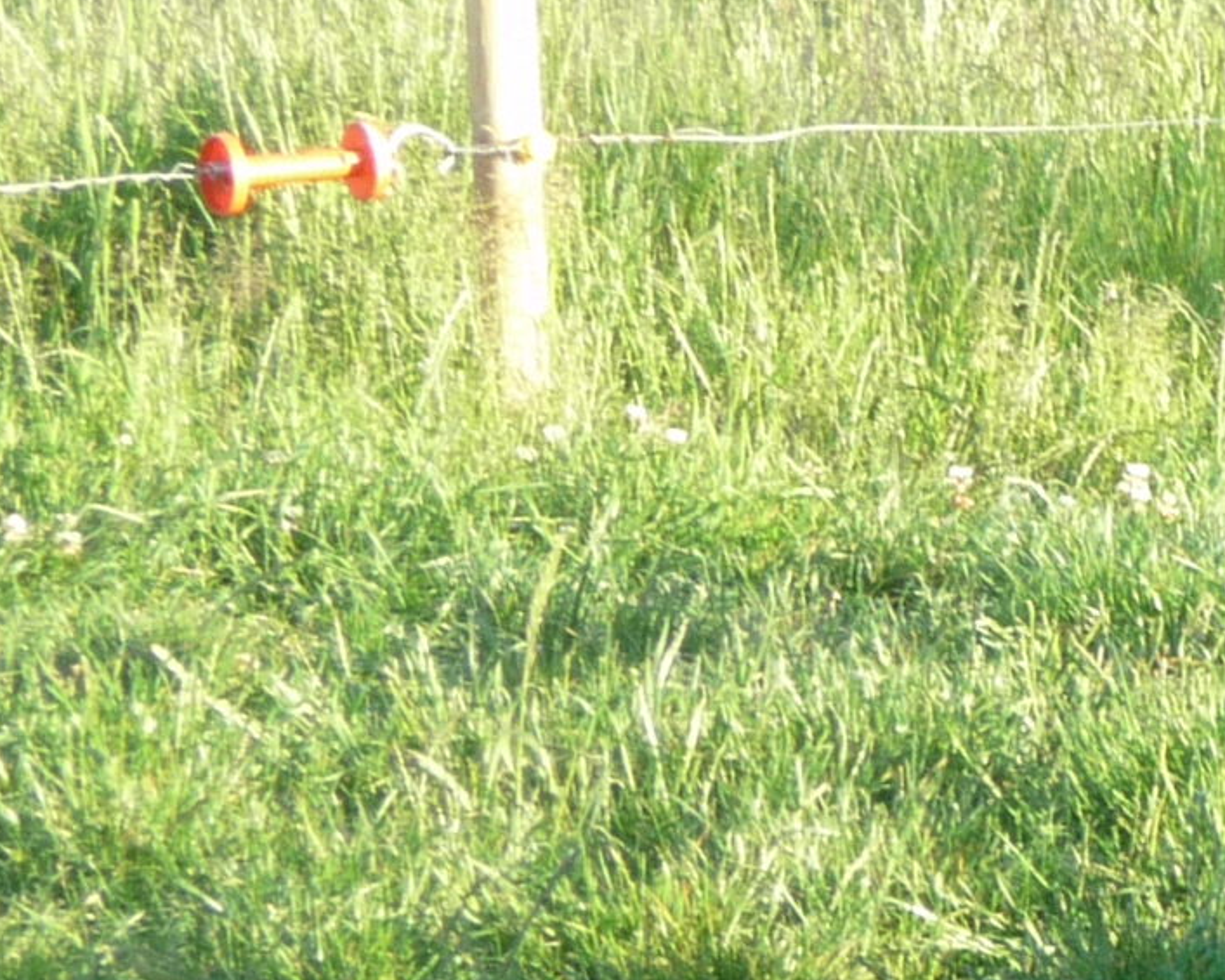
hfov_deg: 4.1
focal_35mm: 467
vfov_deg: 3.3
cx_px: 2155
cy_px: 375
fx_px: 16934
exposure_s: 1/50
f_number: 4.7
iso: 100
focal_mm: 20.3
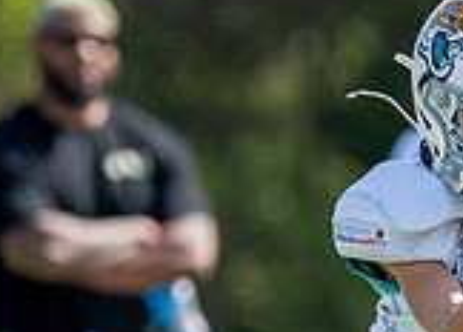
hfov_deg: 1.2
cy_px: 256
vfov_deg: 0.9
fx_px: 22123
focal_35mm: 1681
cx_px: 501
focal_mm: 200
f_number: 2.8
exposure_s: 1/2500
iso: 200
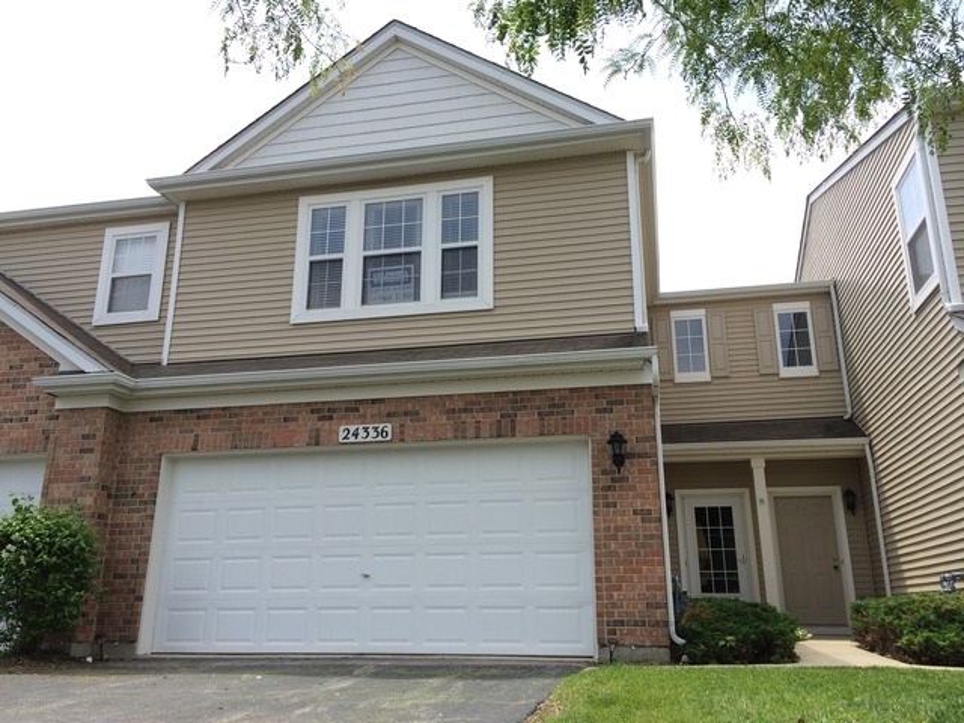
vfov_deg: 46.8
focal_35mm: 30
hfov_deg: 60.0
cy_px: 362
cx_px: 482
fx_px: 835
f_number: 2.2
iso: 32
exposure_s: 1/1325
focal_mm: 4.12
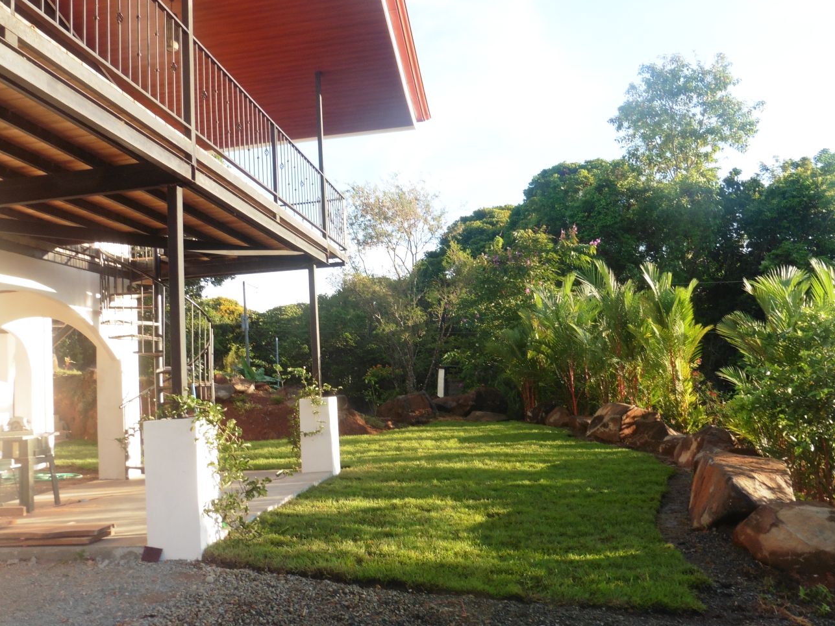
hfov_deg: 63.4
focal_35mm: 28
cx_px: 382
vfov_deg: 49.7
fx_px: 675
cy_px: 306
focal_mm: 4.3
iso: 100
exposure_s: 1/125
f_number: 4
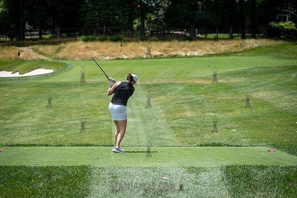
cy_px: 99
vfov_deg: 11.0
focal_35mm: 125
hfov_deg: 16.4
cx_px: 148
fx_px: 1031
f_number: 4
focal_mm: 125
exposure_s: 1/2500
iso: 200
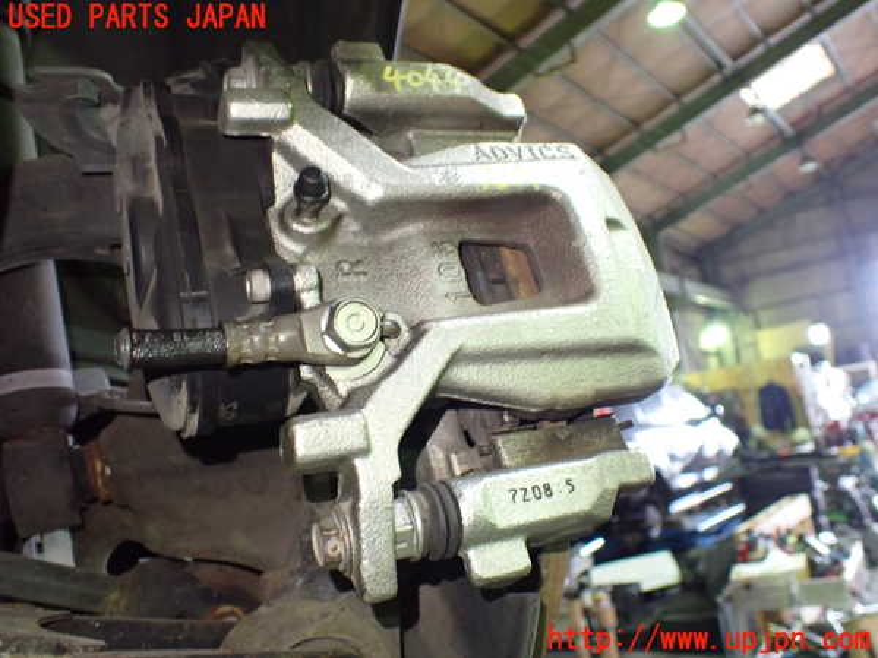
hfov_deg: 56.8
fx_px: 812
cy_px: 329
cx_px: 439
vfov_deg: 44.2
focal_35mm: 32
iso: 800
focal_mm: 5.79
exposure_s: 1/30
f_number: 2.4
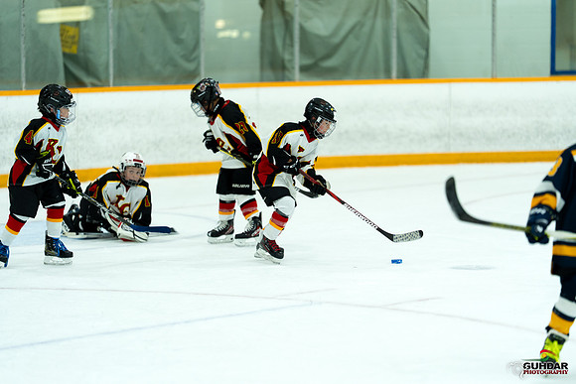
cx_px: 288
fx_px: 2400
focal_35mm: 150
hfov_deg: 13.7
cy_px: 192
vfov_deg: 9.2
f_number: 2
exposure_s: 1/1000
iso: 1600
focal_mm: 150
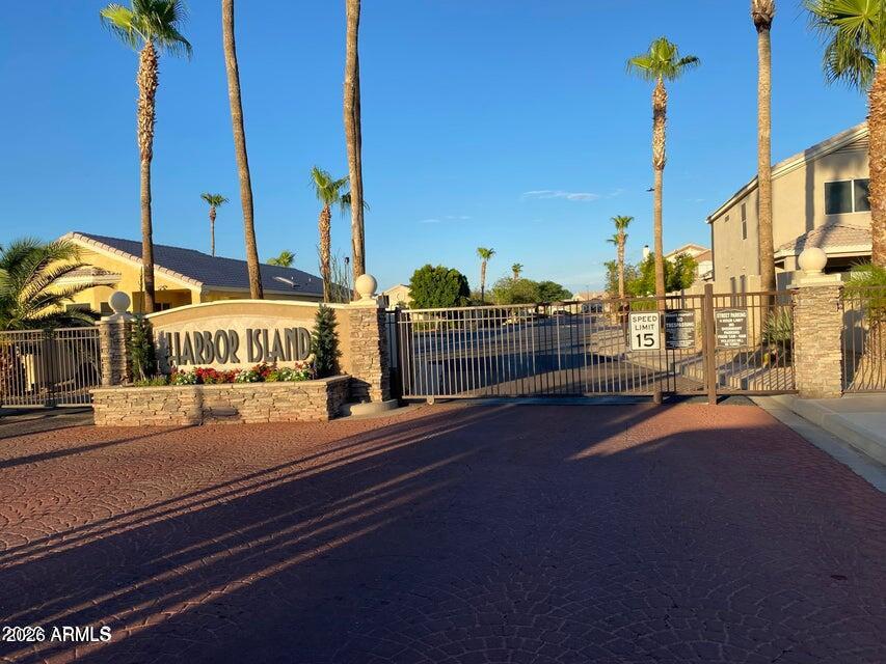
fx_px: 666
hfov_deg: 67.3
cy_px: 332
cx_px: 443
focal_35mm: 26
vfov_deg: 53.1
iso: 32
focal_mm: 4.25
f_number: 1.8
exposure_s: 1/1701
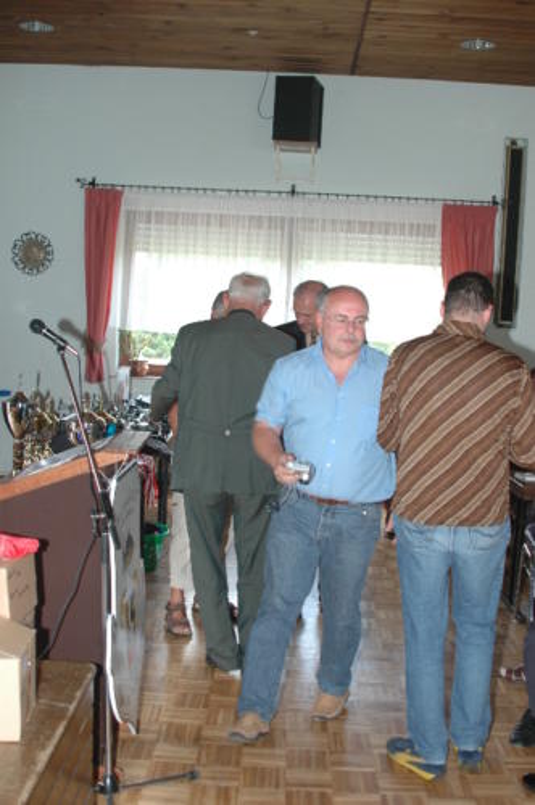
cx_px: 268
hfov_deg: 31.8
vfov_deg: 46.5
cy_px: 402
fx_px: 939
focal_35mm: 42
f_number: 4
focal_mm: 28
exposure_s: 1/60
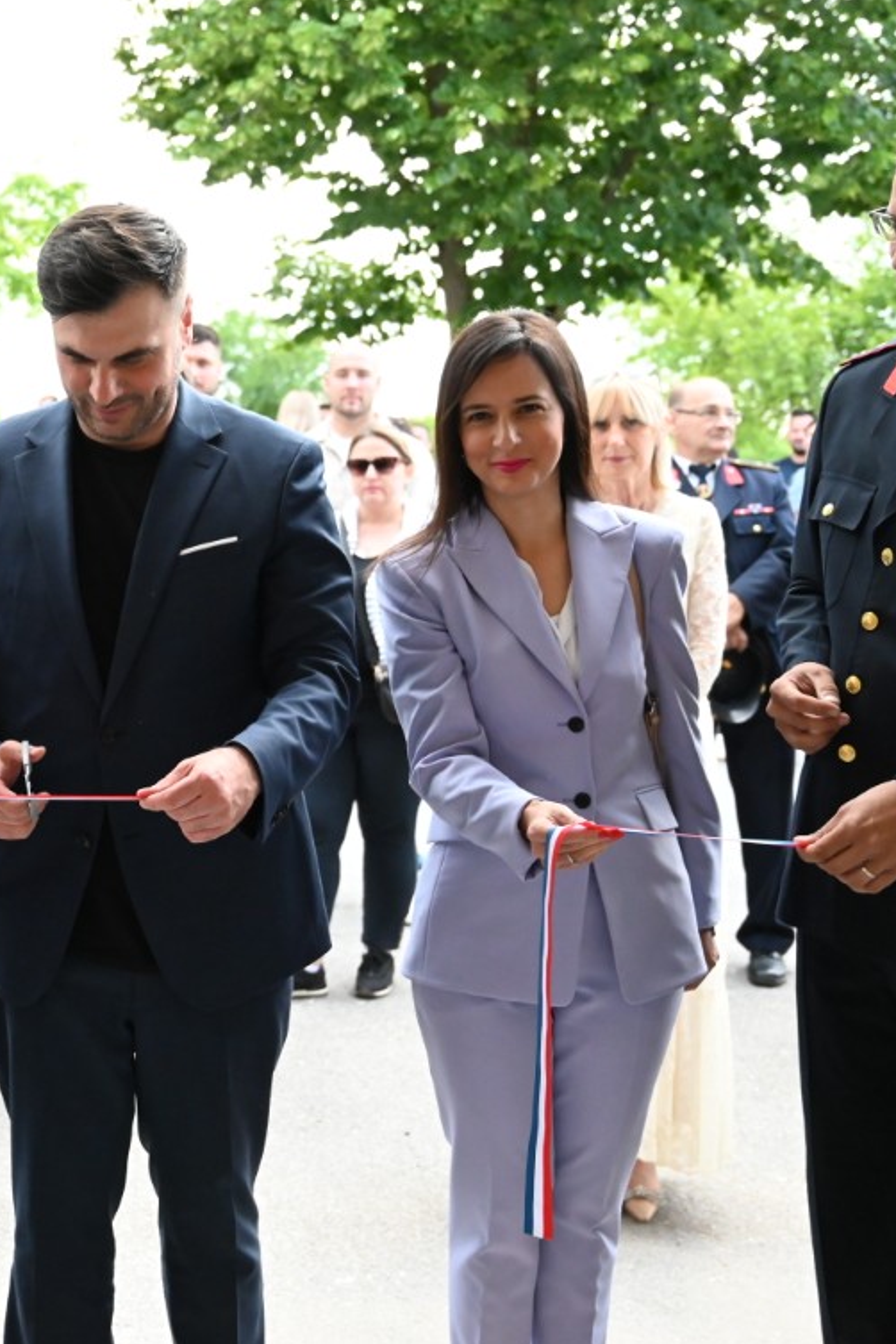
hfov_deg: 23.8
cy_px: 669
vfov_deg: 36.2
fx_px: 2053
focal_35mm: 55
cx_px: 43
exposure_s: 1/1250
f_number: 4
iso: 5000
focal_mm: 36
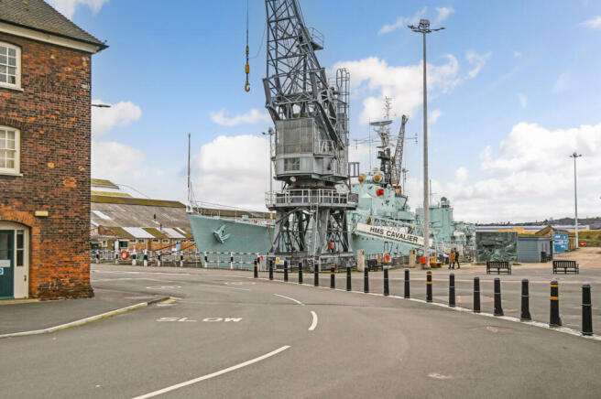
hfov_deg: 57.3
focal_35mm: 33
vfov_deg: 39.9
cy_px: 200
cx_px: 300
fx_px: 550
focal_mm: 33
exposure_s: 1/1600
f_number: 4
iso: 160
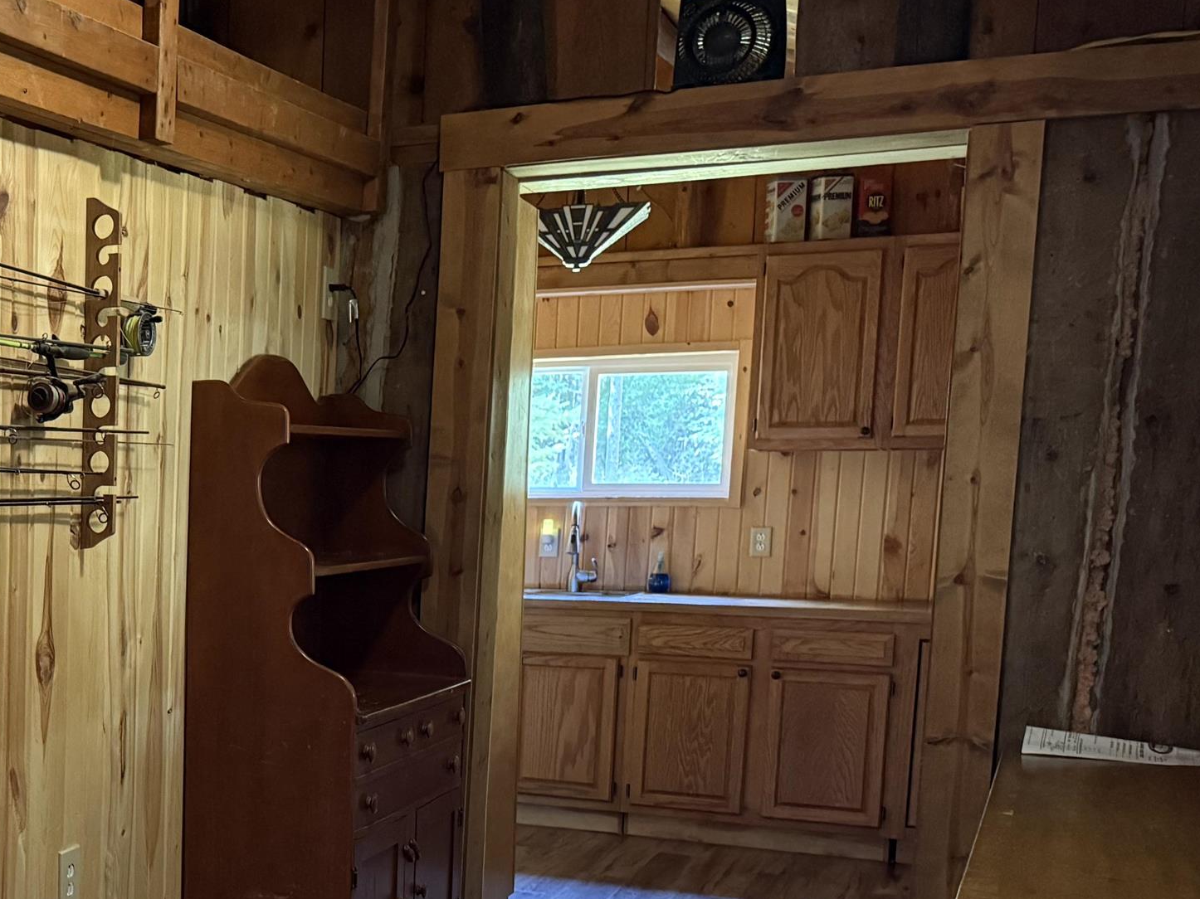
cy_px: 698
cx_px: -66
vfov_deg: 28.1
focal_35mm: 51
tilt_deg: -6.2
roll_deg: +0.3
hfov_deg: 33.5
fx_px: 1768
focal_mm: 6.76
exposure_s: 1/30
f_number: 1.78
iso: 800
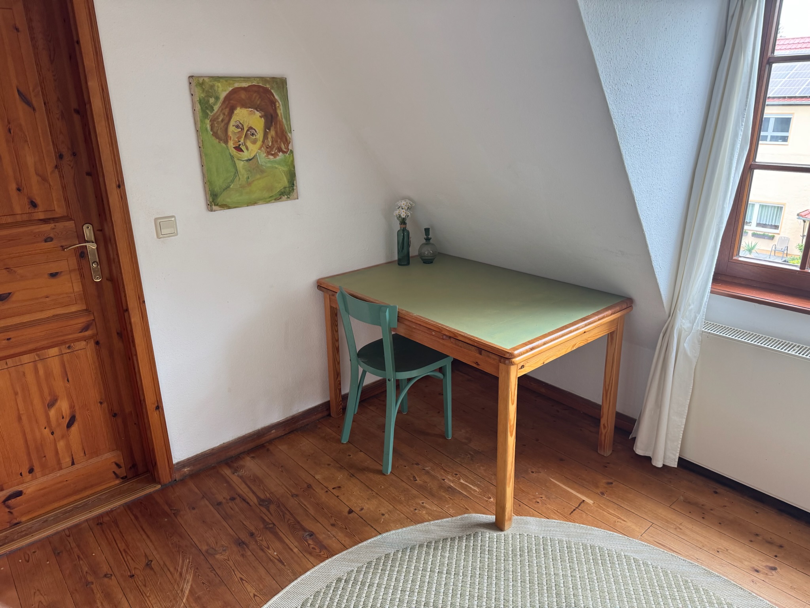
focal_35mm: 24
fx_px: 562
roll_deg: +0.2
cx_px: 405
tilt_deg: -18.2
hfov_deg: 71.6
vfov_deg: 56.8
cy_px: 304
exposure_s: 1/121
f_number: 1.78
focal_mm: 6.76
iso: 160
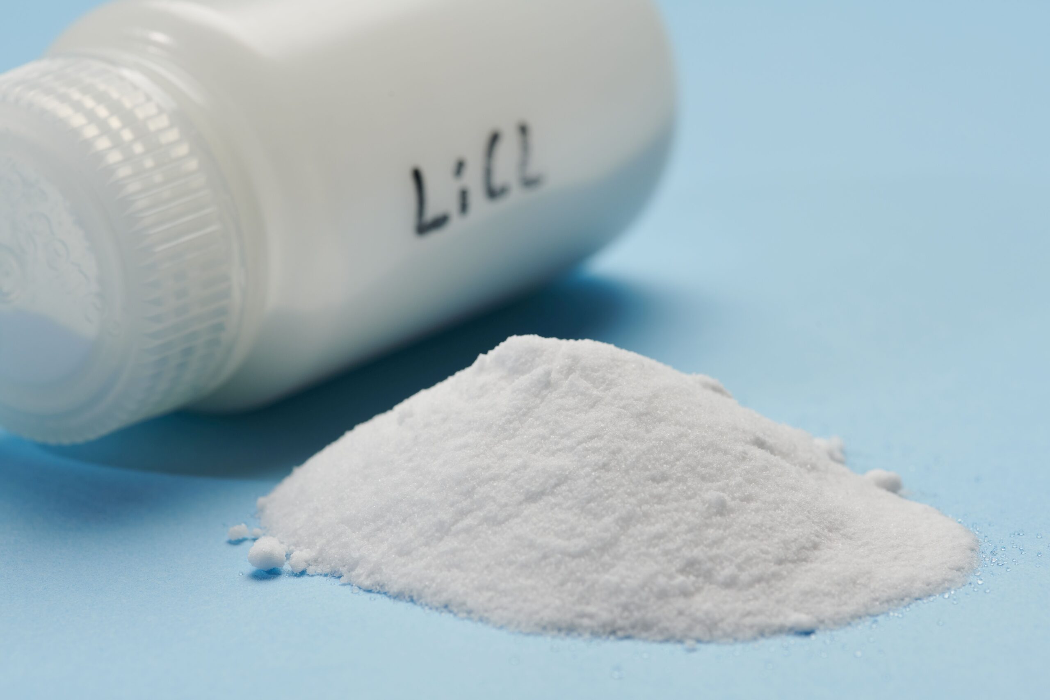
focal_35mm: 105
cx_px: 525
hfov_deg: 19.5
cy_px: 350
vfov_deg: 13.0
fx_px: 3062
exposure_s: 1/200
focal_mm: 105
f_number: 14
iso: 80
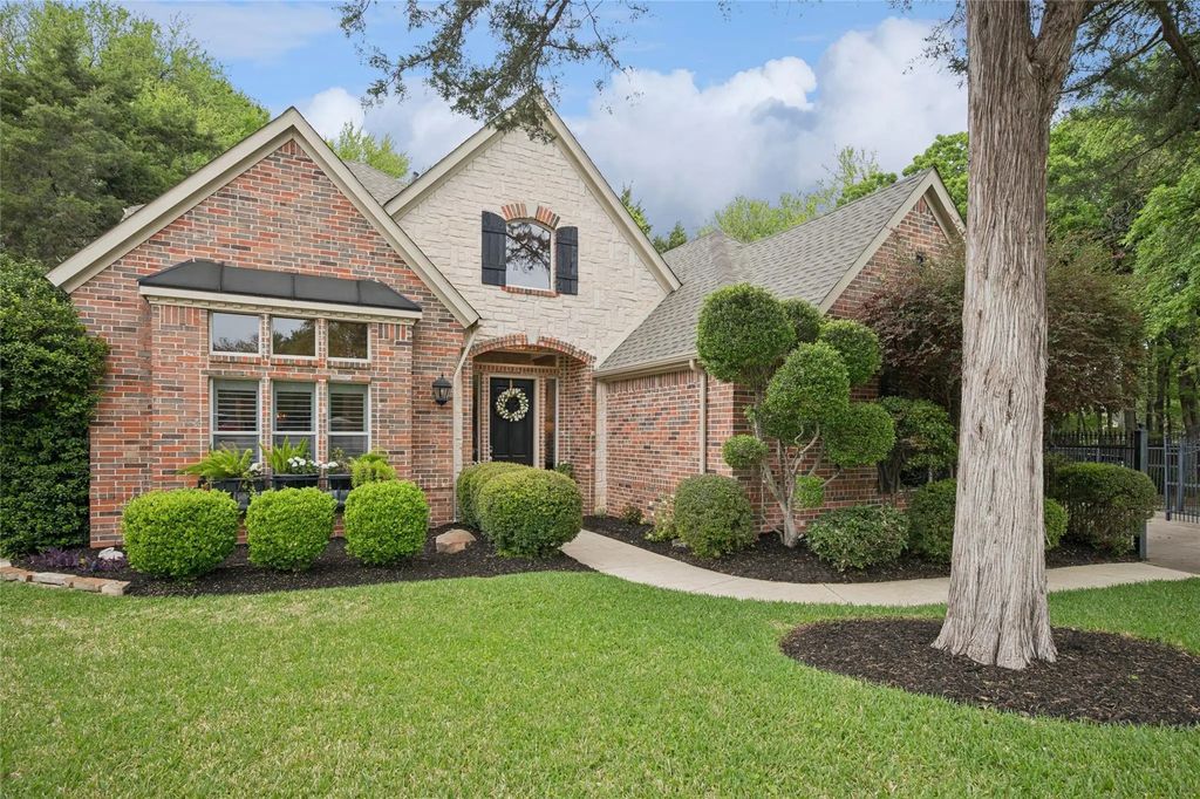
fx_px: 600
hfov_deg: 90.0
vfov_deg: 67.3
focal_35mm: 18
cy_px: 400
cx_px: 600
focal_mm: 18
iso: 250
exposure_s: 1/20
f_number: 8
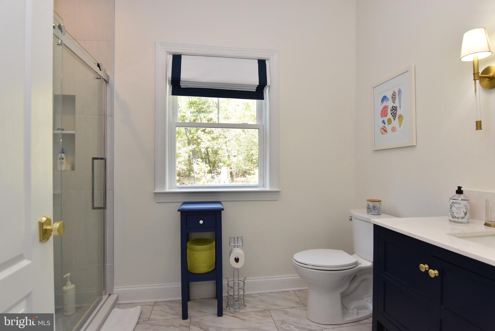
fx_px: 248
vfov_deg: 67.5
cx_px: 248
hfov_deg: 90.0
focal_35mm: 18
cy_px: 166
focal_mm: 12
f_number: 7.1
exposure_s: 1/100
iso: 800
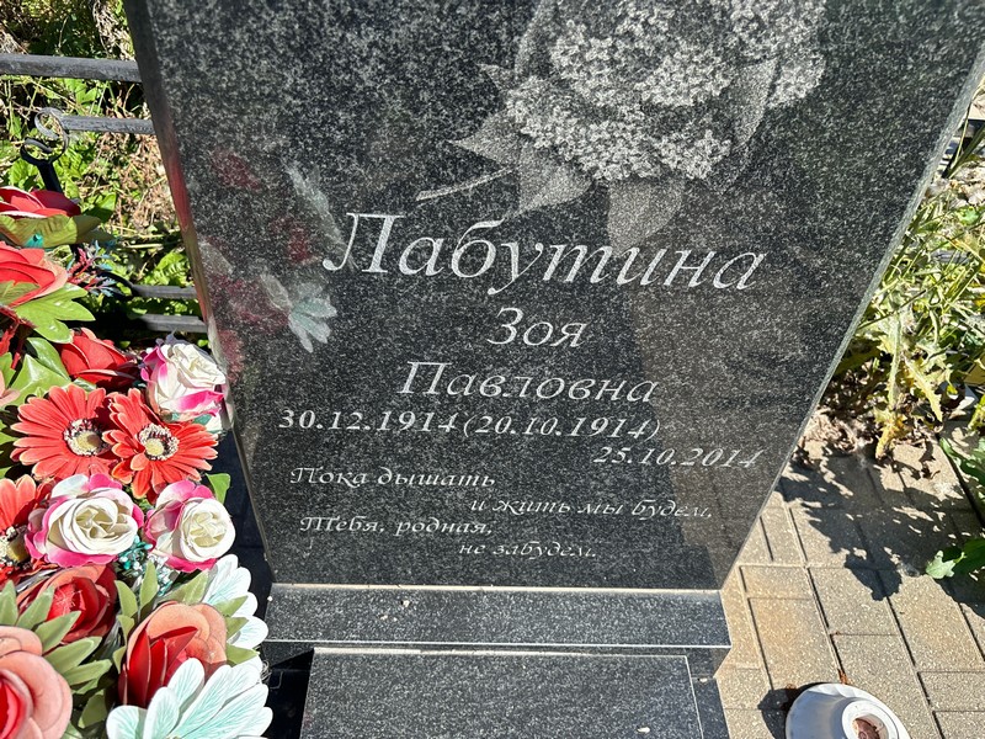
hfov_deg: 67.3
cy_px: 370
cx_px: 492
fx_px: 740
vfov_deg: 53.1
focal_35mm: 26
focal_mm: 5.96
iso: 50
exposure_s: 1/1178
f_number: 1.6
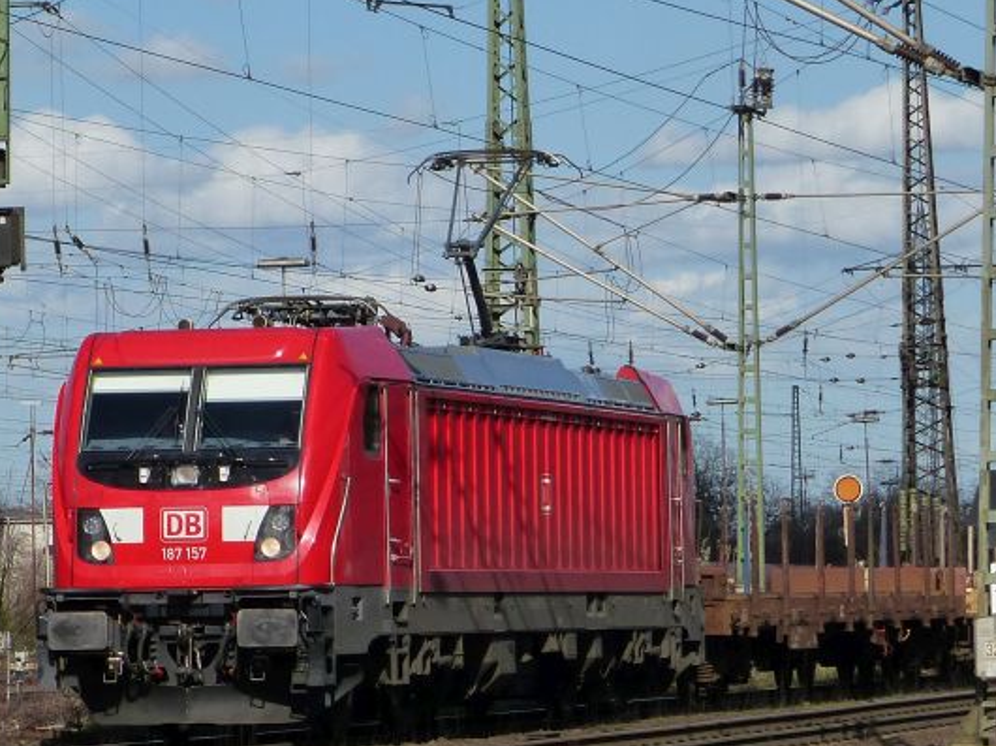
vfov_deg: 6.0
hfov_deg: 8.0
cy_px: 209
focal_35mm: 247
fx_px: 7104
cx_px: 329
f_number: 4
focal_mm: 19.6
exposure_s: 1/1600
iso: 160
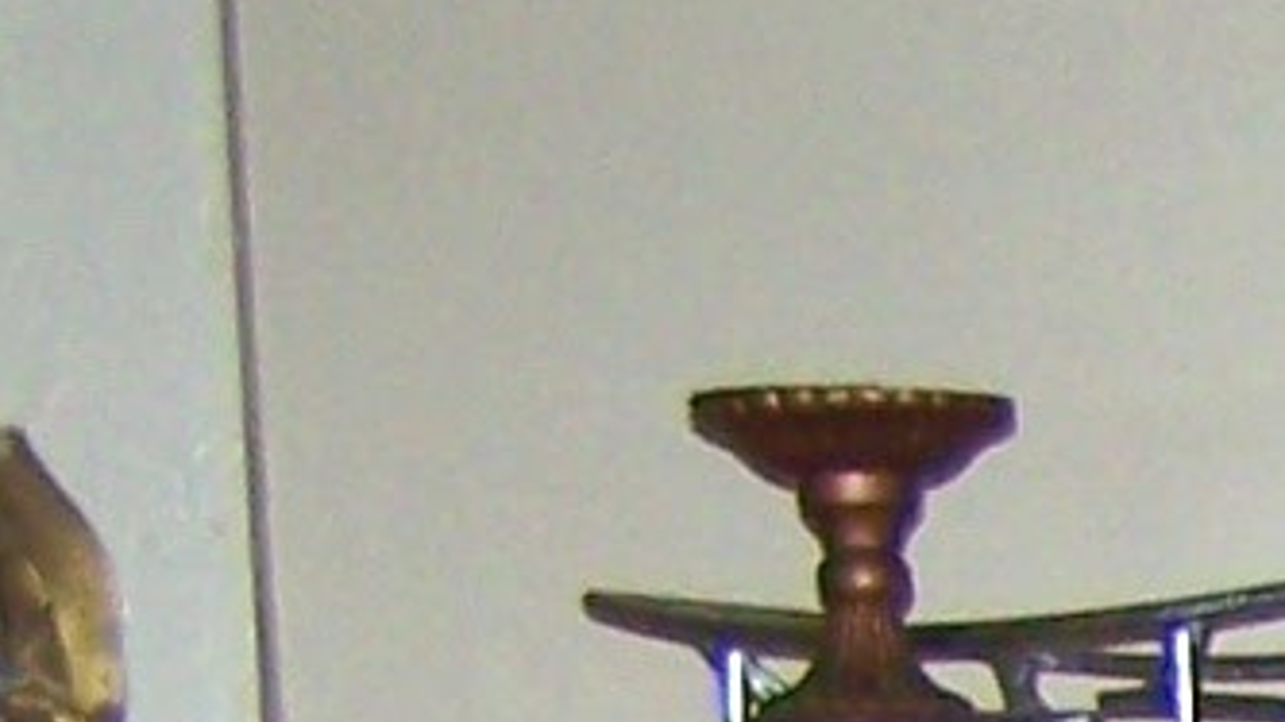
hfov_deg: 6.0
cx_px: 4314
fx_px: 10967
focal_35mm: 322
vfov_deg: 3.5
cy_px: 3618
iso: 80
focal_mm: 6.3
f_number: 2.8
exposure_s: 1/60
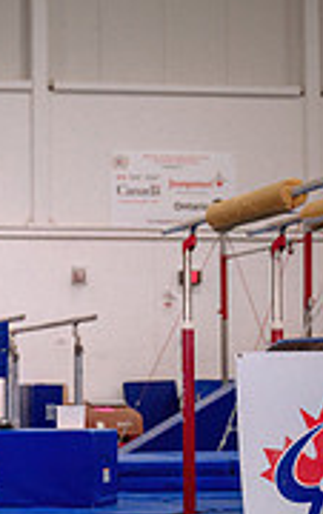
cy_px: 364
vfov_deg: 16.2
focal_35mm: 128
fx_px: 1797
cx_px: -83
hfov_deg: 10.1
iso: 1600
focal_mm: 39
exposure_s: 1/1000
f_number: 2.8
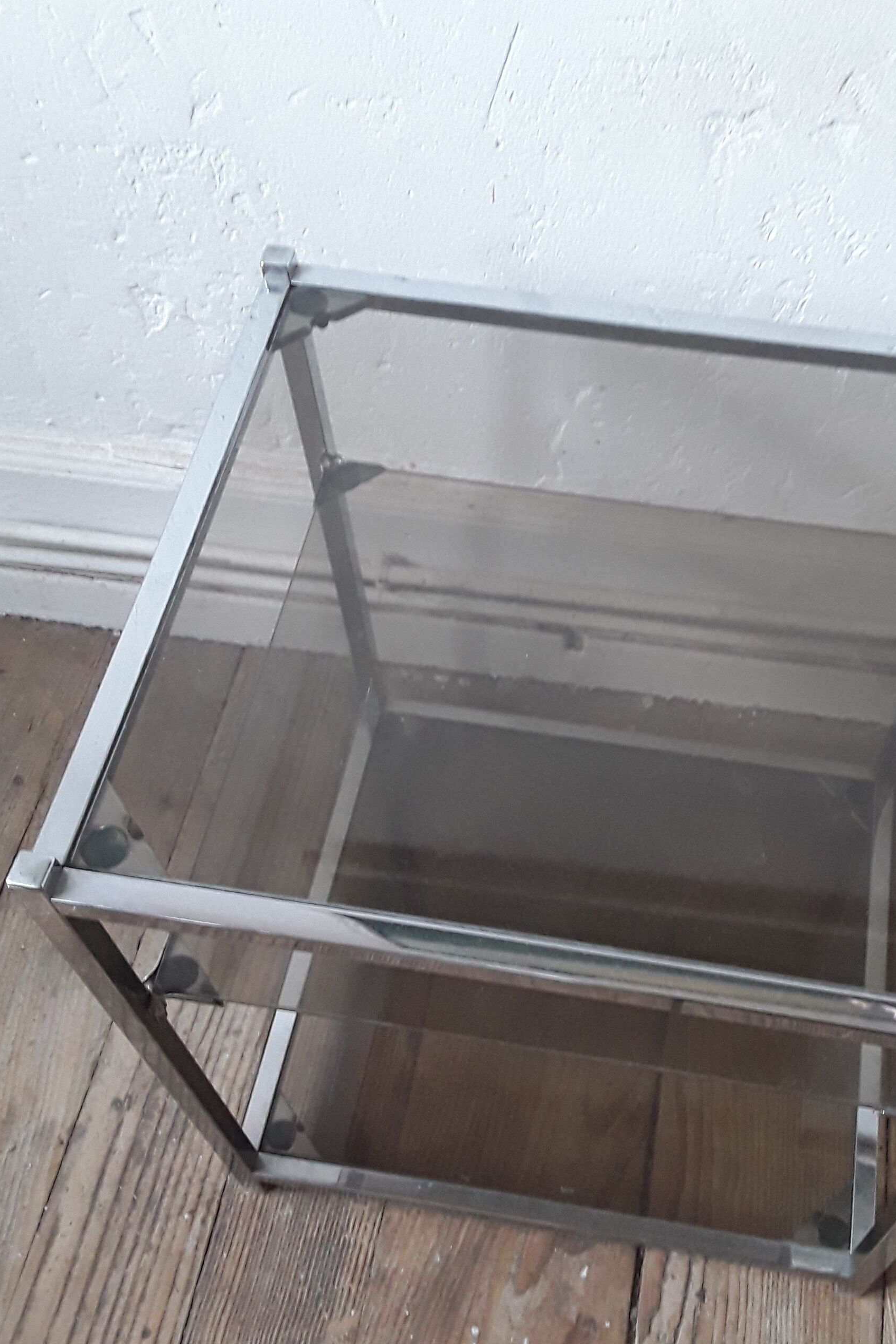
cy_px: 791
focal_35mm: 36
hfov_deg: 36.6
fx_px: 1344
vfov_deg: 52.9
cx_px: 568
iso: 125
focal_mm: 2.91
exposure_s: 1/33
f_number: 1.9
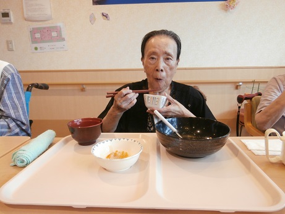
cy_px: 107
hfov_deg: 71.6
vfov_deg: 56.8
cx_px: 142
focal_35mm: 24
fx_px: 198
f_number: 3
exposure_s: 1/30
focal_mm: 4.2
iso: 250
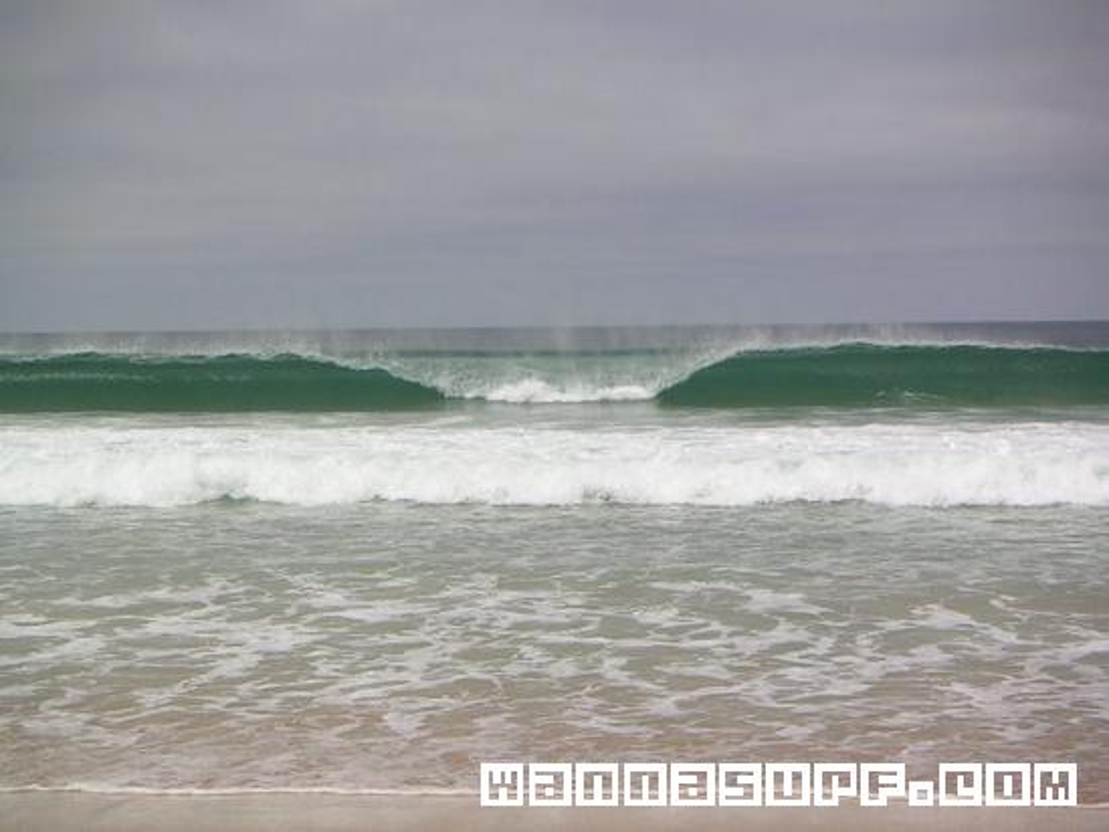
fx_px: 2179
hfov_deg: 28.6
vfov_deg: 21.6
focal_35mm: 68
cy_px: 416
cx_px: 554
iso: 64
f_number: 8
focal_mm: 8.9
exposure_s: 1/350
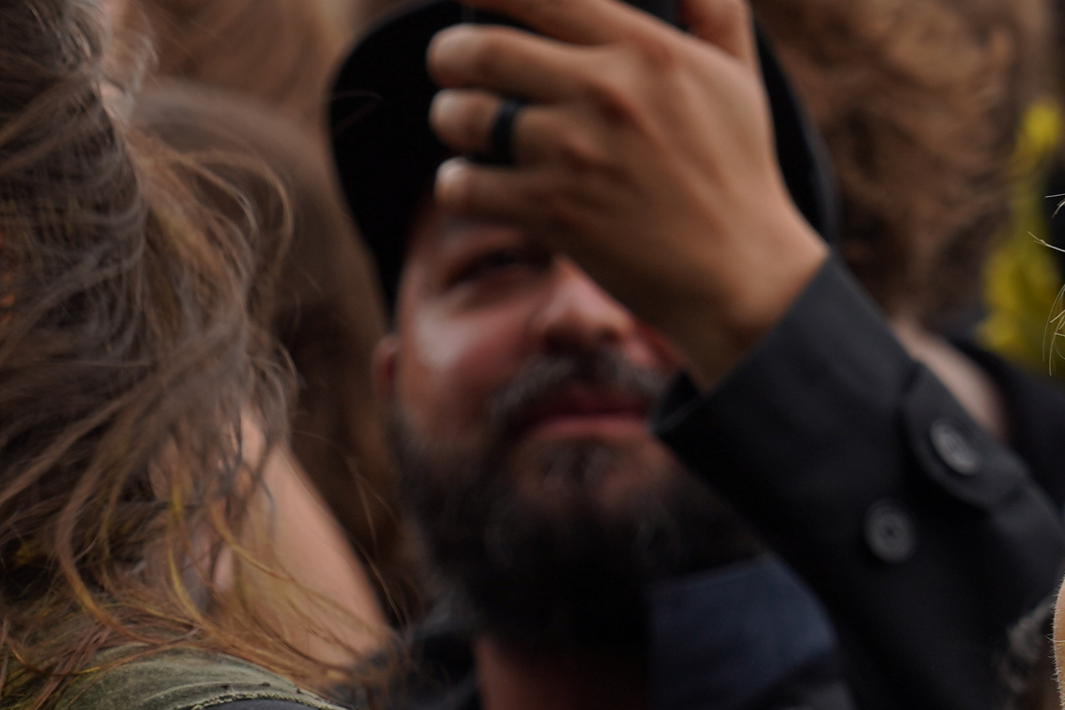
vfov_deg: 3.6
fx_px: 11211
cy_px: 413
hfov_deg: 5.4
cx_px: -211
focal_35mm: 379
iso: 100
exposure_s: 1/250
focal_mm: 105
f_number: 5.6
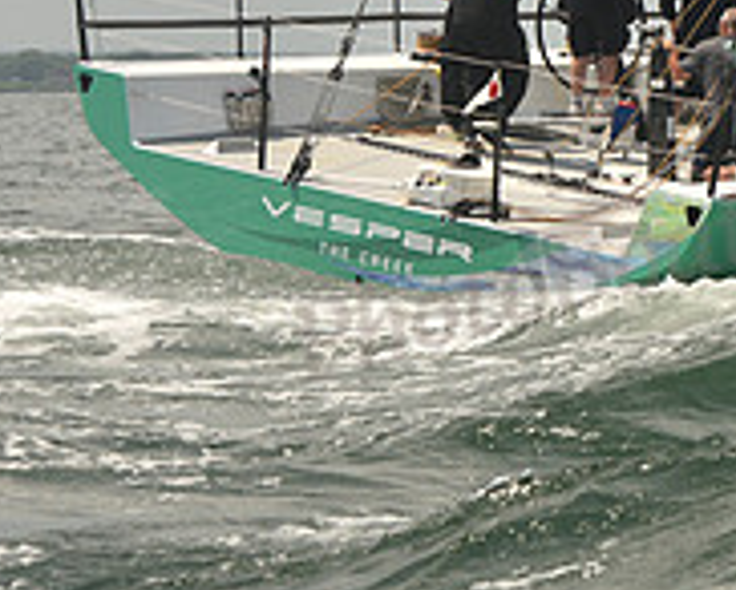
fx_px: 4557
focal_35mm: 209
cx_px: 1076
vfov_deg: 7.4
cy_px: 10
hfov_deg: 9.0
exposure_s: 1/640
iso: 250
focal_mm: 70
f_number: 6.3
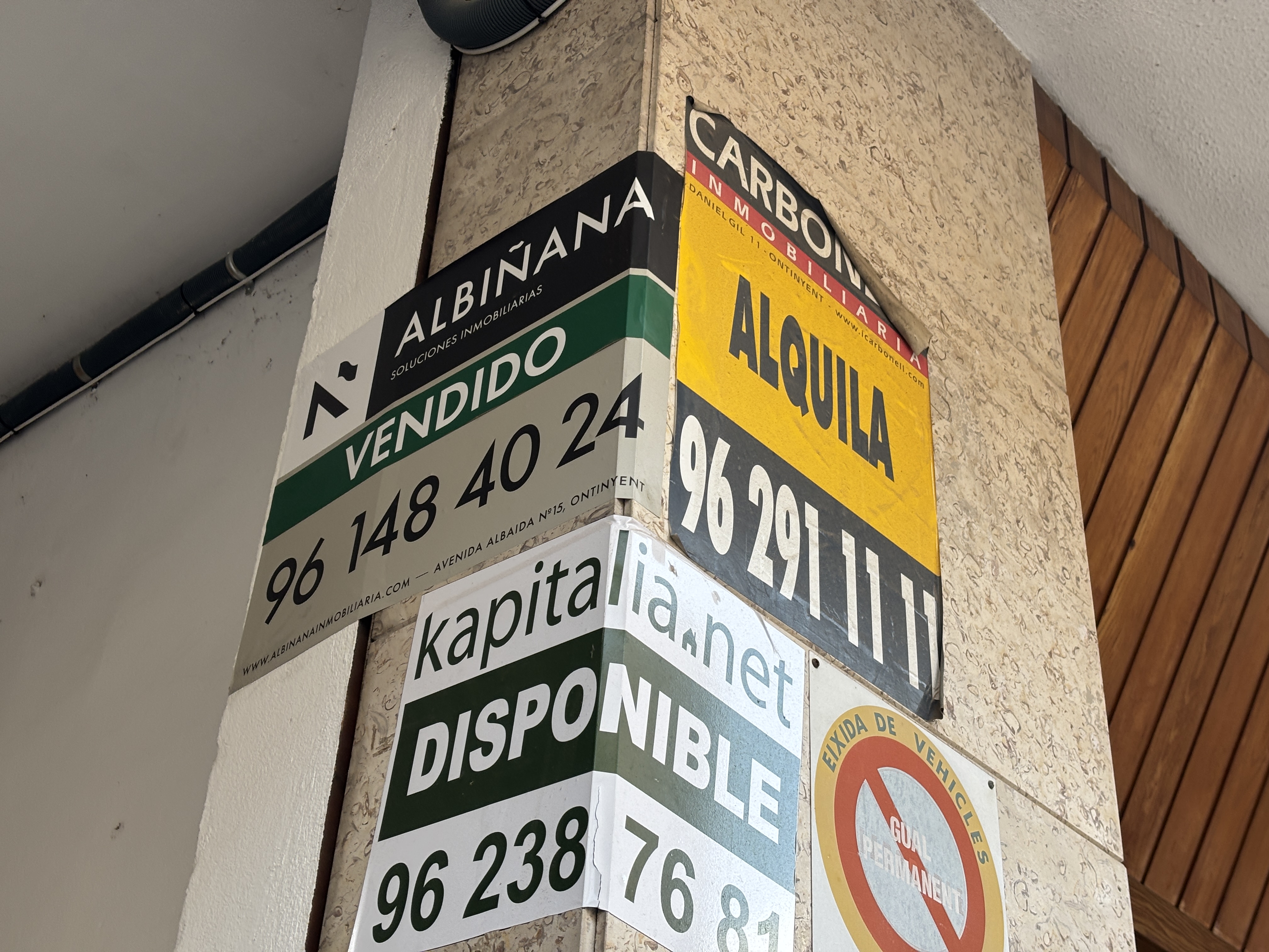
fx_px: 1906
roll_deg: -4.0
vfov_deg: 28.0
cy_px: 476
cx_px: 634
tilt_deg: +34.5
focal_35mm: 52
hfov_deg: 36.8
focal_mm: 5.96
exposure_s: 1/203
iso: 32
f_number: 1.6
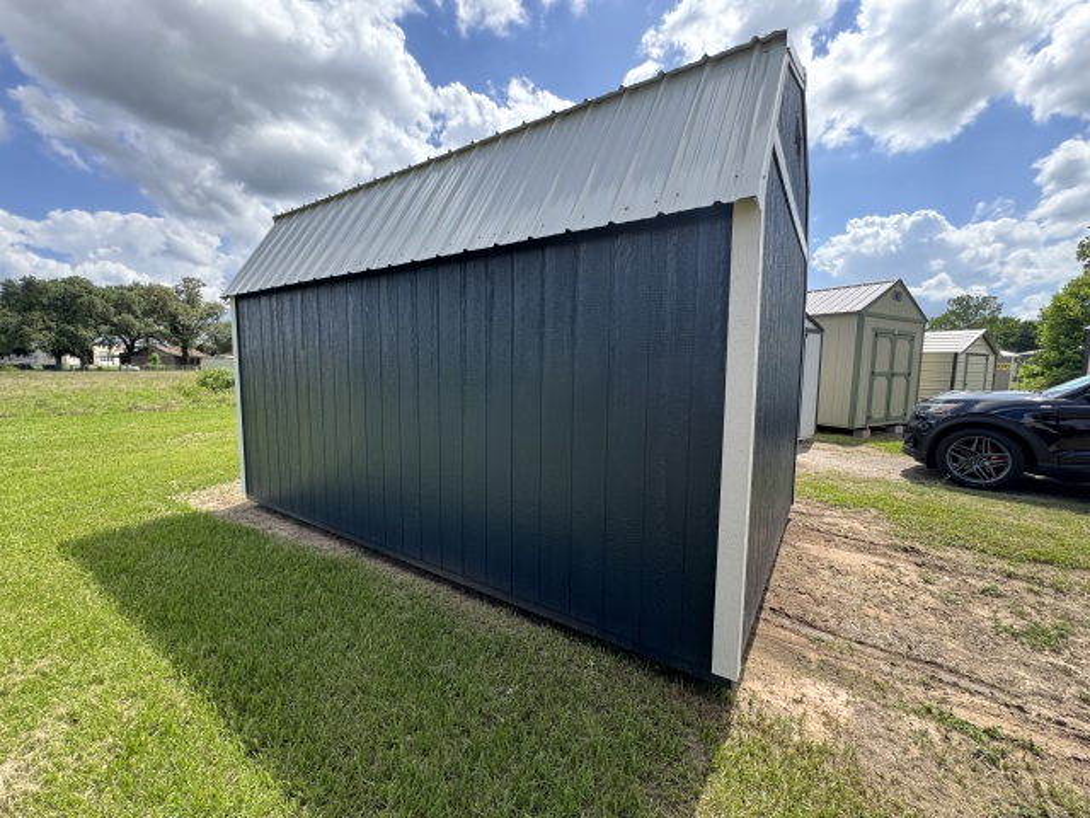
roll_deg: -1.4
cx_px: 545
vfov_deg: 85.7
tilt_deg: -3.2
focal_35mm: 14
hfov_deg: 102.1
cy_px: 409
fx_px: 441
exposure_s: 1/364
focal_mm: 2.22
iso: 40
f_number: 2.2
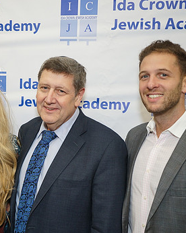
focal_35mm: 52
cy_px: 122
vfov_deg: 36.0
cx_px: 30
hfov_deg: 28.3
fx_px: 358
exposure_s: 1/60
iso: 800
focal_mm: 33
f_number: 4.5
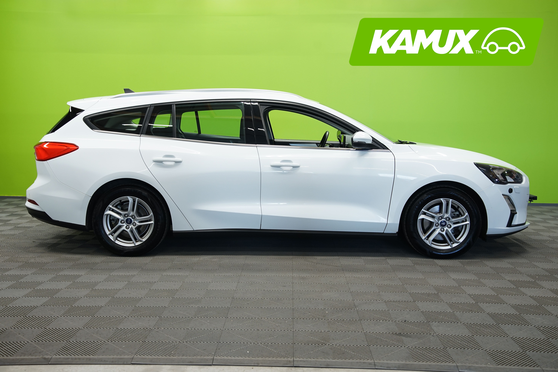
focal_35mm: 39
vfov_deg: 34.2
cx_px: 279
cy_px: 186
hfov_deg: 49.6
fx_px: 604
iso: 500
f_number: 5.6
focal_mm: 39
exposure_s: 1/20
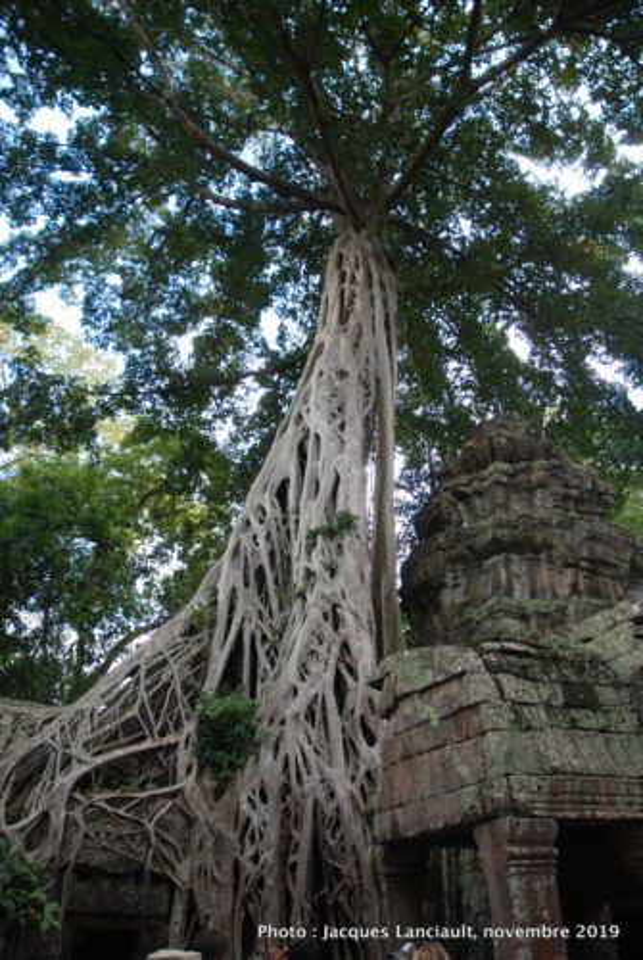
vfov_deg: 67.3
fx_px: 721
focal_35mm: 27
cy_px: 480
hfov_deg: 48.1
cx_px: 322
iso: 100
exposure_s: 1/80
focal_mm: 18
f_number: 4.5
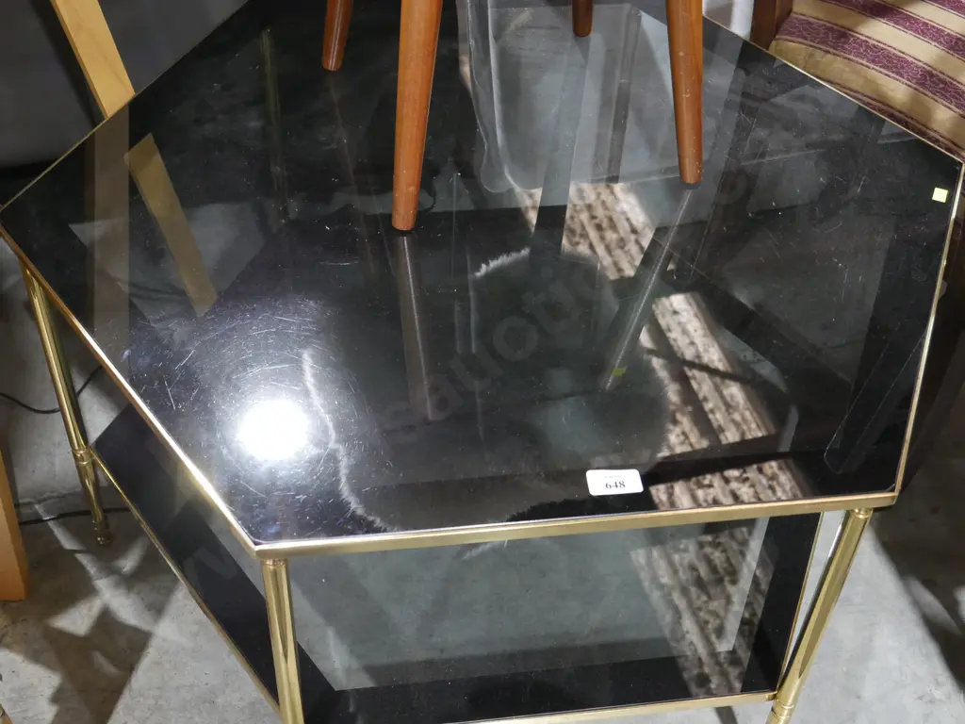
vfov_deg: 32.9
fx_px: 1227
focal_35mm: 44
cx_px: 482
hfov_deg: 42.9
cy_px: 362
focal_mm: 22
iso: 2500
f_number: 4.7
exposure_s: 1/60
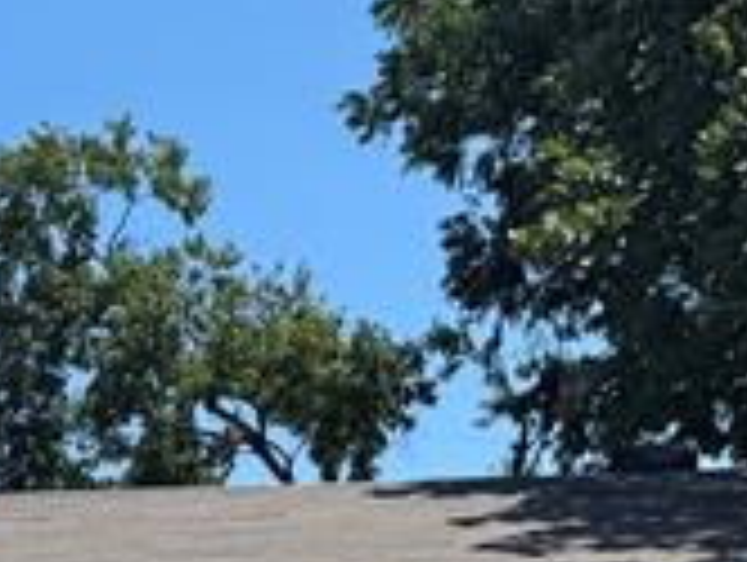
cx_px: -130
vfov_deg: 9.3
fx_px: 3198
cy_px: 1200
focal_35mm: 148
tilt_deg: -5.6
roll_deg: +1.1
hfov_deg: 13.0
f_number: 1.78
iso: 80
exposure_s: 1/4310
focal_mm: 6.76
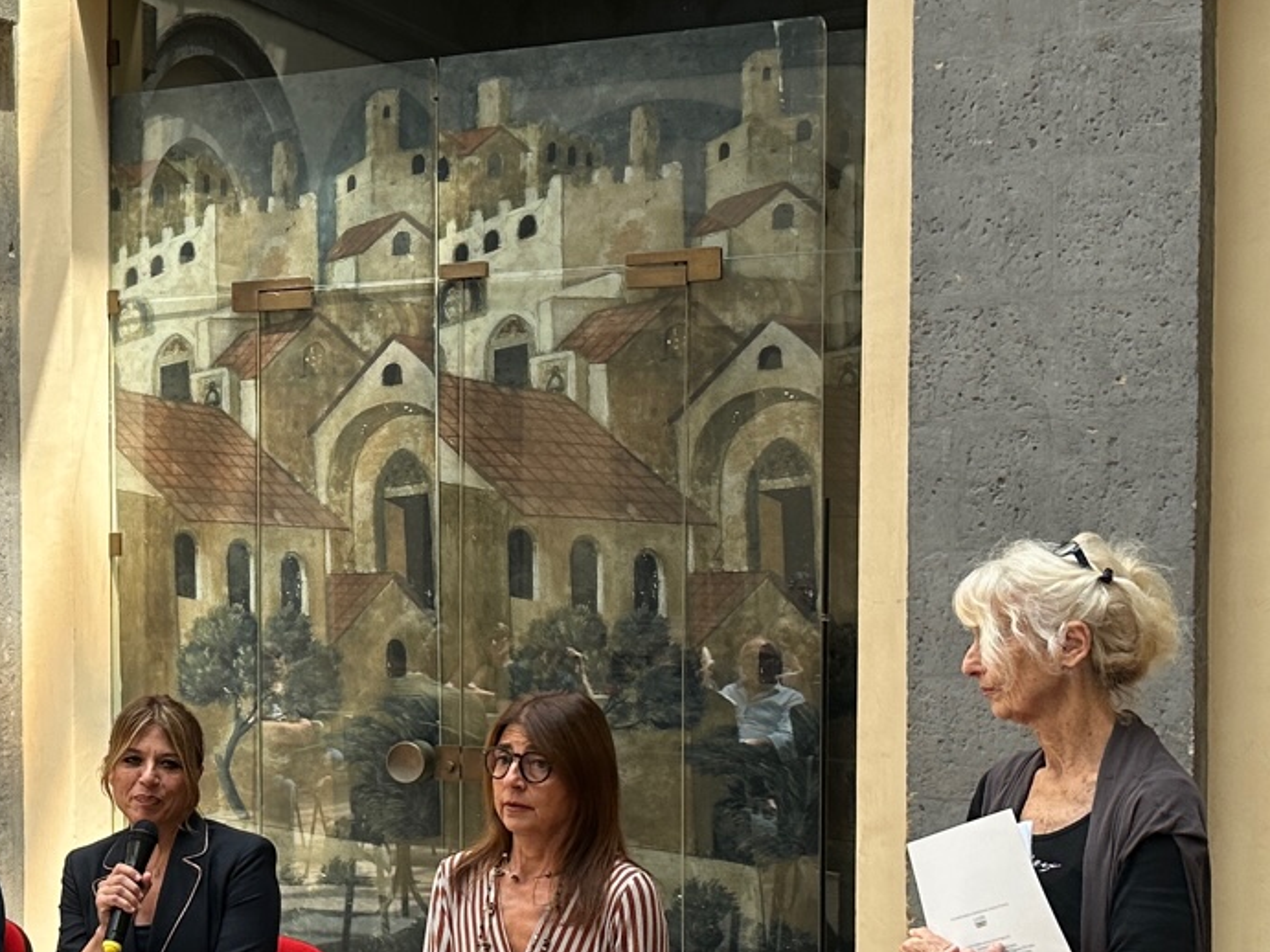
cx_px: 68
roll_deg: +0.4
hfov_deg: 26.6
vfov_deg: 20.9
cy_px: 665
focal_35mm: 70
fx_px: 2568
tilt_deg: -1.9
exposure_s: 1/1131
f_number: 1.78
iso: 80
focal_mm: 6.86
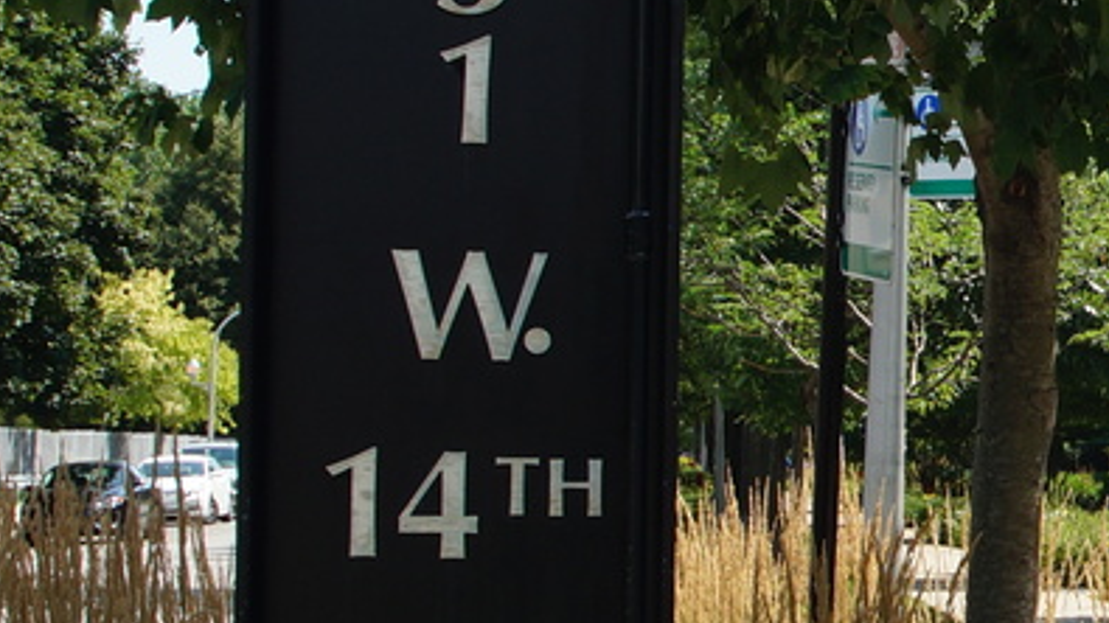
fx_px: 3410
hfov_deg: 17.2
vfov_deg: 10.4
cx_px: 1496
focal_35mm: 116
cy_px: 348
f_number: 7.1
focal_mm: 18
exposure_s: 1/100
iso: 100
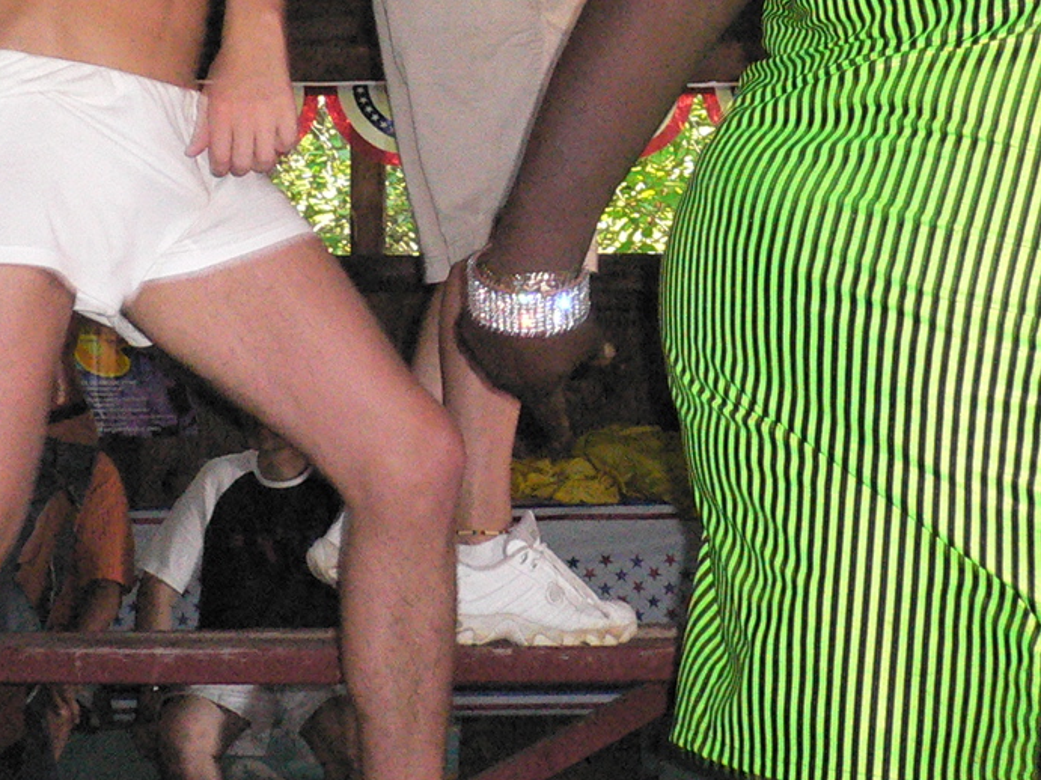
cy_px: -120
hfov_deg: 15.6
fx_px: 3789
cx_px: 714
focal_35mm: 126
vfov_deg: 11.6
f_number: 3.4
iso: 400
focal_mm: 8.5
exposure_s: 1/60
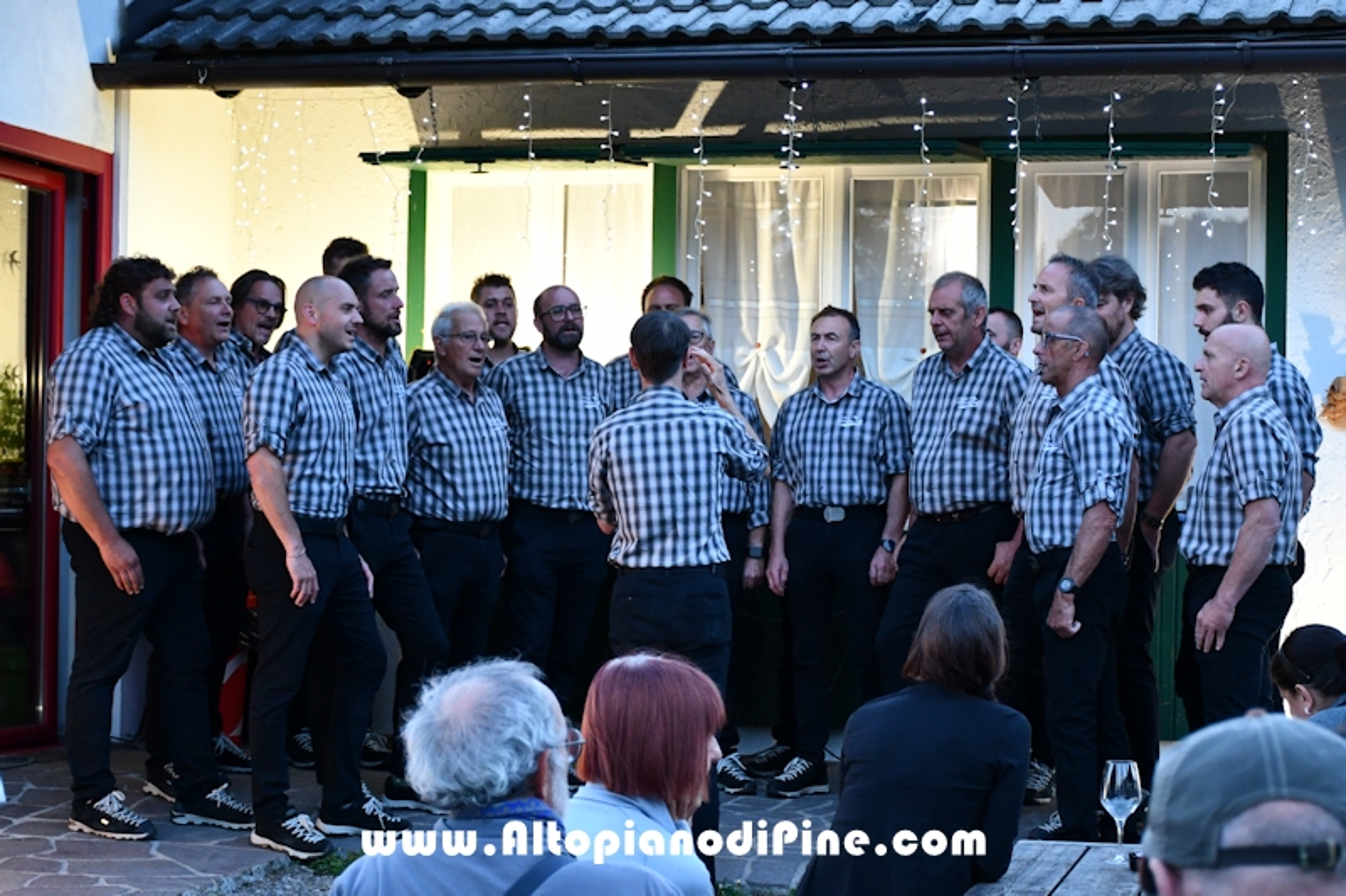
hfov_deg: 33.4
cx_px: 673
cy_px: 448
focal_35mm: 60
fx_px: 2243
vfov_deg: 22.6
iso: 1400
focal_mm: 40
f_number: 4.5
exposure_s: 1/125
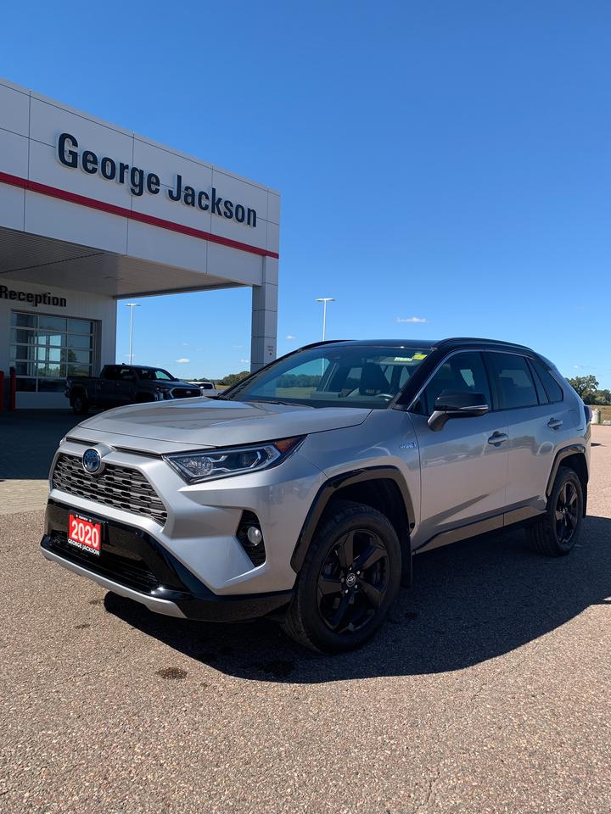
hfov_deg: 53.1
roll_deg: -1.8
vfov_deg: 67.3
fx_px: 612
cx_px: 306
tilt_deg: -2.0
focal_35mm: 26
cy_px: 407
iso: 25
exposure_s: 1/1779
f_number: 1.8
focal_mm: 4.25
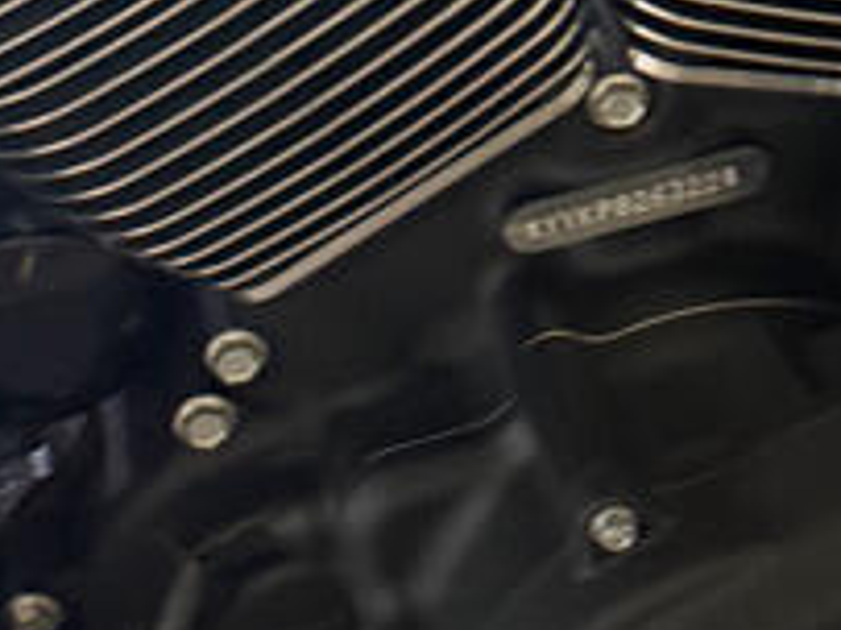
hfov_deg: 16.2
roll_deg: +10.7
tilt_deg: -21.9
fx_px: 2938
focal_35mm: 121
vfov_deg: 12.1
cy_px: 25
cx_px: 684
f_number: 1.78
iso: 320
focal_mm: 6.76
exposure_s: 1/60
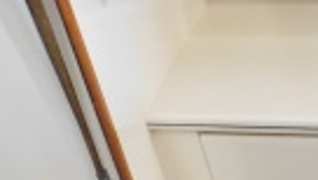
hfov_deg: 13.1
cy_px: 210
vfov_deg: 8.2
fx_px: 1241
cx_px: 592
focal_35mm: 147
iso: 400
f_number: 3
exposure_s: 1/13
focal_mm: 4
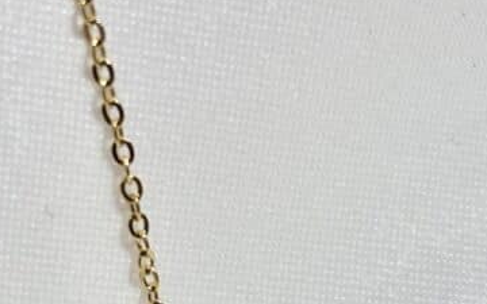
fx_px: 2084
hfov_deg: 13.3
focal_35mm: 157
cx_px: 356
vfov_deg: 8.1
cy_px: 489
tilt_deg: -64.0
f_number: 1.6
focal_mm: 5.96
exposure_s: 1/315
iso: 32
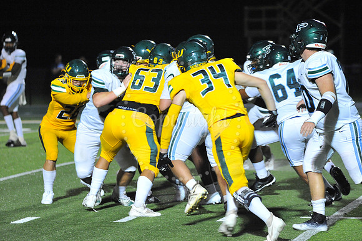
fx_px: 2110
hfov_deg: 9.8
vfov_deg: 6.5
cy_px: 120
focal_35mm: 210
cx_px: 181
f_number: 5.6
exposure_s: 1/200
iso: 6400
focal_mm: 210
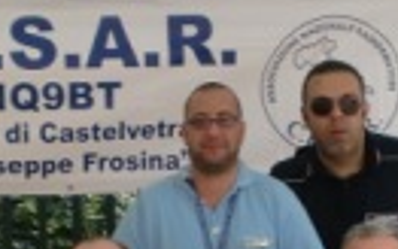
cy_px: 267
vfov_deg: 10.2
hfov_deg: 16.4
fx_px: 1378
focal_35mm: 127
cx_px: 237
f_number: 3.1
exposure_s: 1/125
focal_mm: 6.3
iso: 64
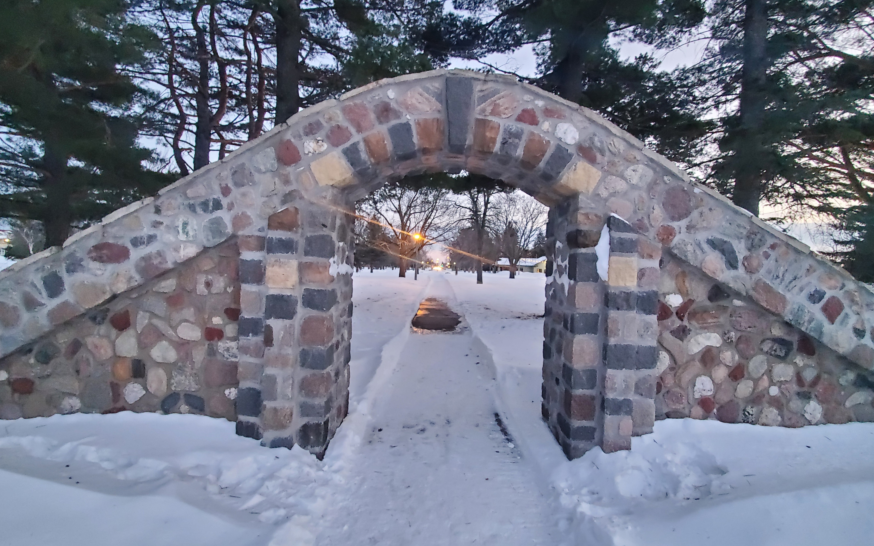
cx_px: 436
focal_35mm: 14
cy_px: 264
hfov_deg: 105.3
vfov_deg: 78.6
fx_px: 333
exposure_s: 1/30
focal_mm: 1.8
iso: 1000
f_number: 2.2
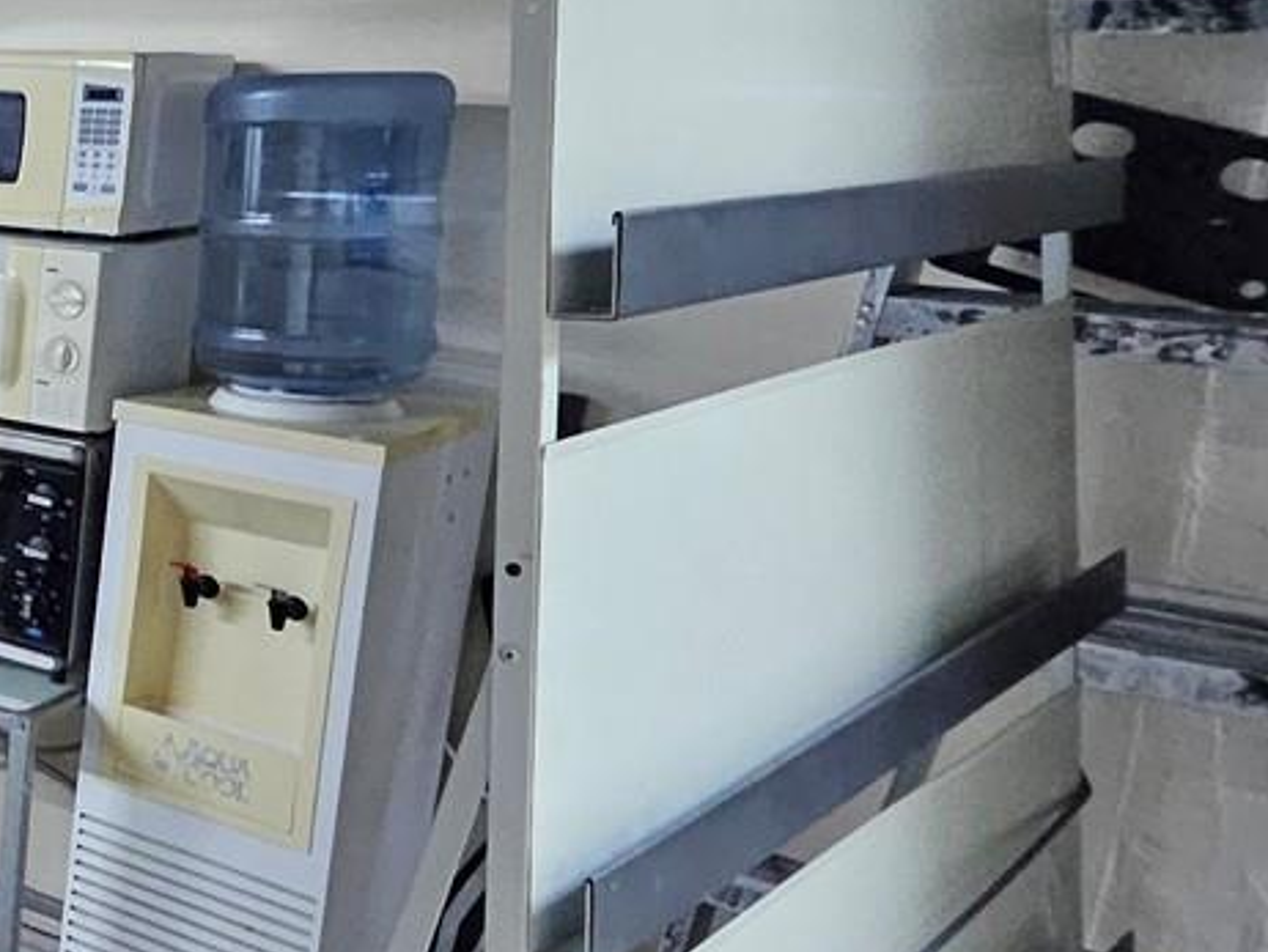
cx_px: -749
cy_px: 387
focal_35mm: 45
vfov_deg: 32.1
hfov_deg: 26.3
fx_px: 1649
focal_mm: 1.7
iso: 640
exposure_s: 1/24
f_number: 2.2
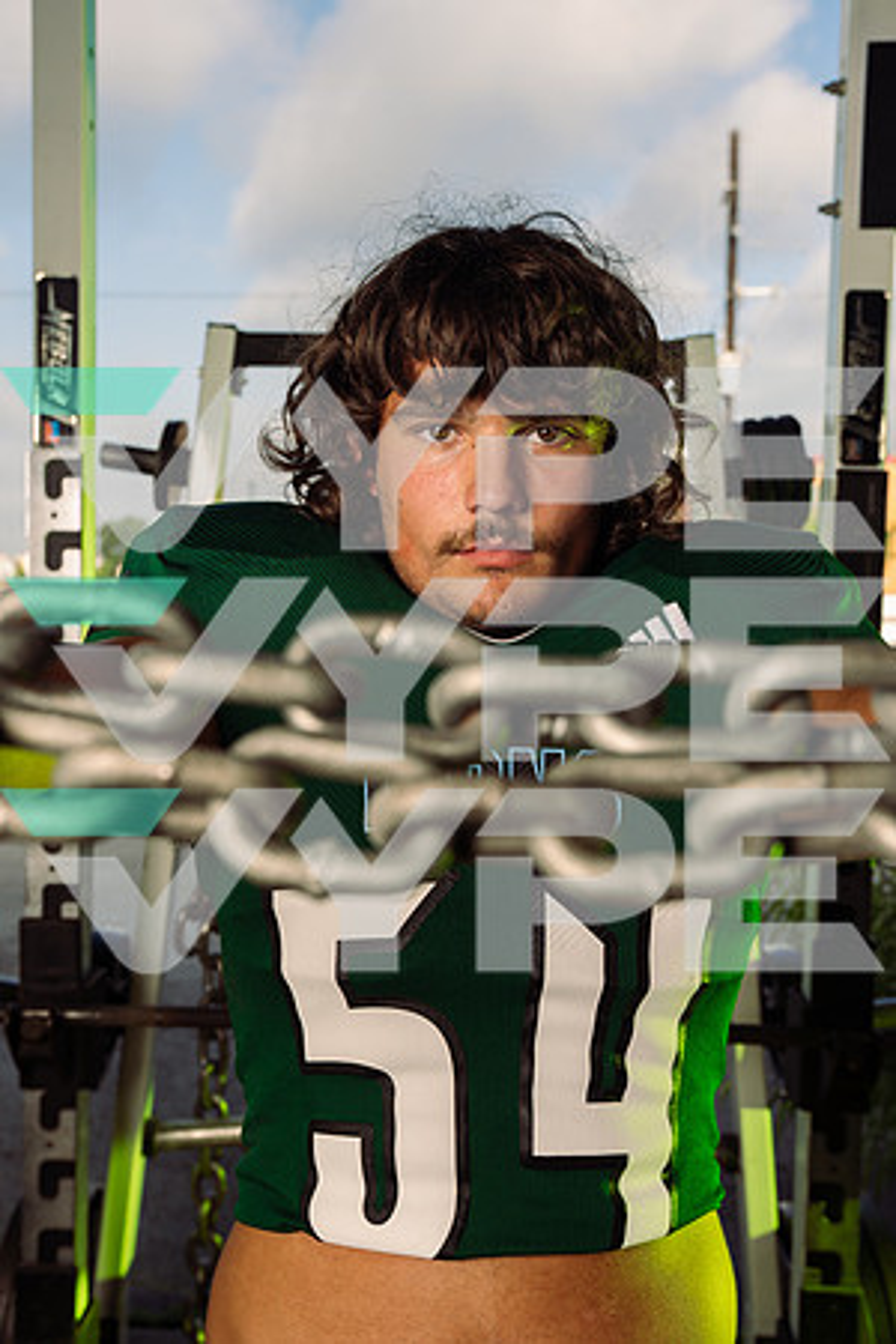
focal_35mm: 43
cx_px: 448
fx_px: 1605
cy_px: 672
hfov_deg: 31.2
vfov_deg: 45.4
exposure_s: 1/250
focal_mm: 43
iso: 80
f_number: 6.3
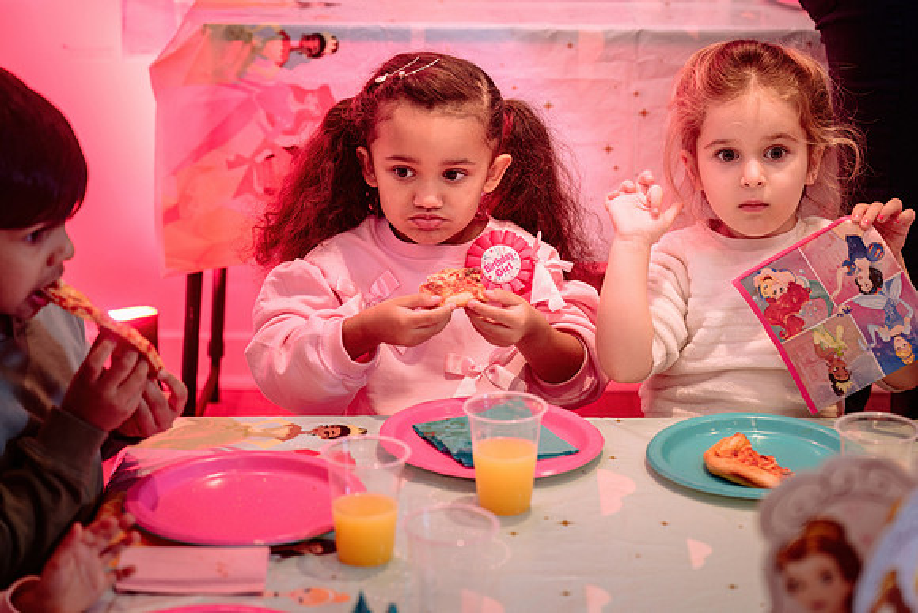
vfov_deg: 16.3
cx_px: 536
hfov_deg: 24.2
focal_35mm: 84
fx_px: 2134
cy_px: 267
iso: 800
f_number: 3.5
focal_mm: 70
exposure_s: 1/100
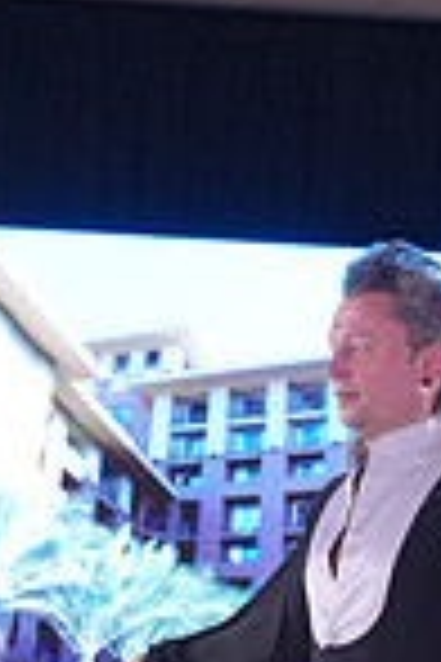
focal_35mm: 213
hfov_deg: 6.4
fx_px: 3914
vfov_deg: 9.5
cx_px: 664
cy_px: 829
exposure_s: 1/400
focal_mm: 54
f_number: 4
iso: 2000
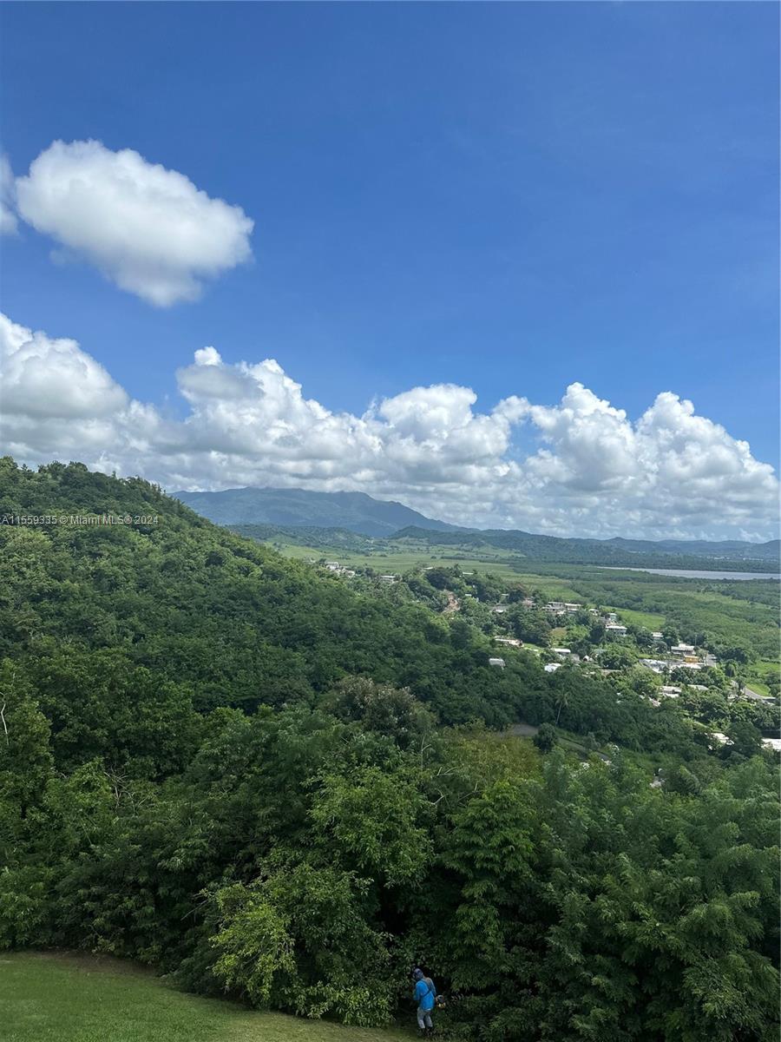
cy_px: 521
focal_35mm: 24
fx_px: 722
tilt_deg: +0.5
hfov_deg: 56.8
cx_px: 390
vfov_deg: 71.6
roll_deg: -2.7
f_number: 1.78
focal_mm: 6.86
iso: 80
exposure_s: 1/6623
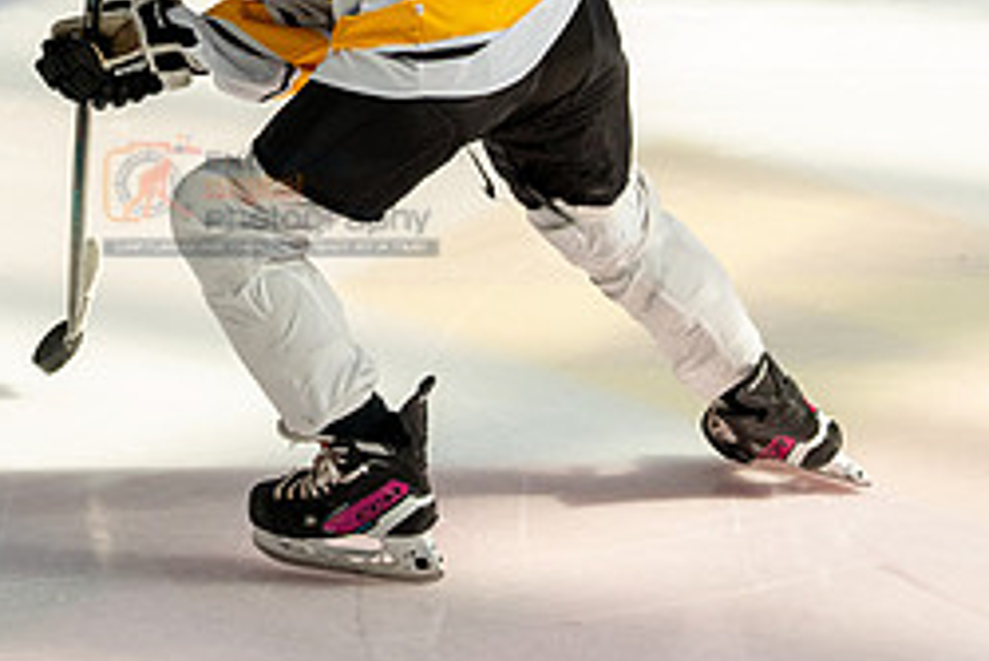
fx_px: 6377
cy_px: 196
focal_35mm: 232
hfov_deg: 8.9
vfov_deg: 5.9
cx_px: 273
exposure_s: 1/1600
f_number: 3.5
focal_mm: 67
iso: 800
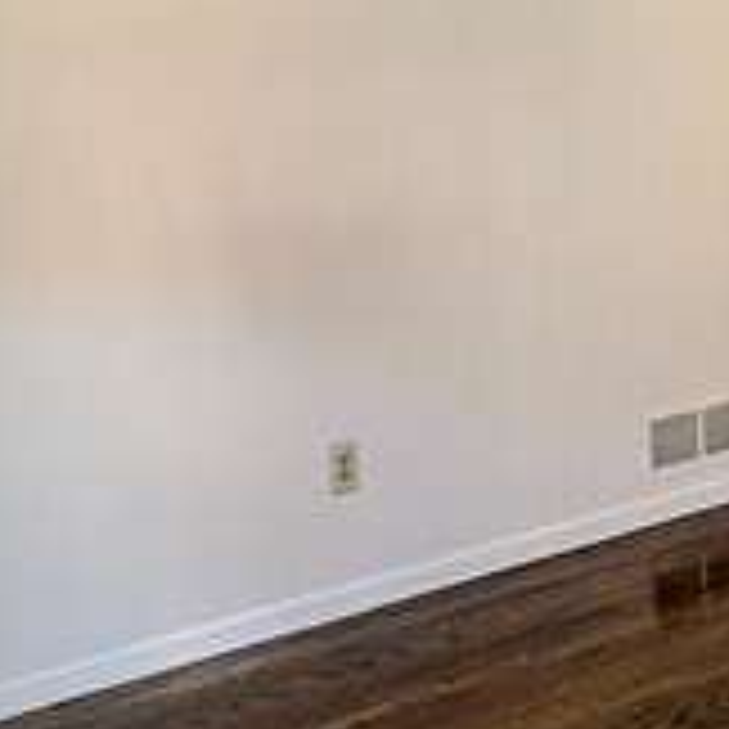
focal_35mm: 73
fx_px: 1739
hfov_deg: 22.2
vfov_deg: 23.3
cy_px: 130
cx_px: 824
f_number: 4
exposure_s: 1/80
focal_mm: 24
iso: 3200
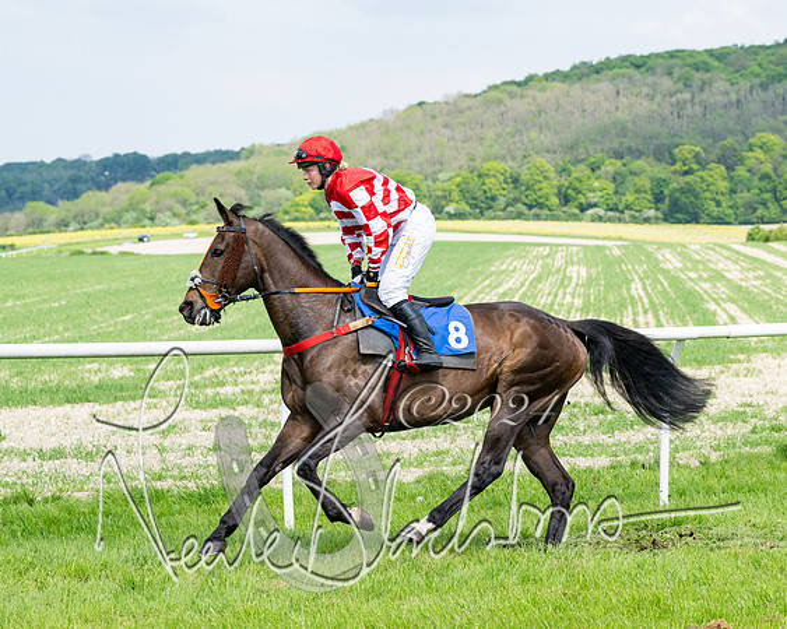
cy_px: 283
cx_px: 633
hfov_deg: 14.9
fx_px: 2987
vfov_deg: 12.0
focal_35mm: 128
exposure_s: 1/2000
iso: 400
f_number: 5
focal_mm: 85
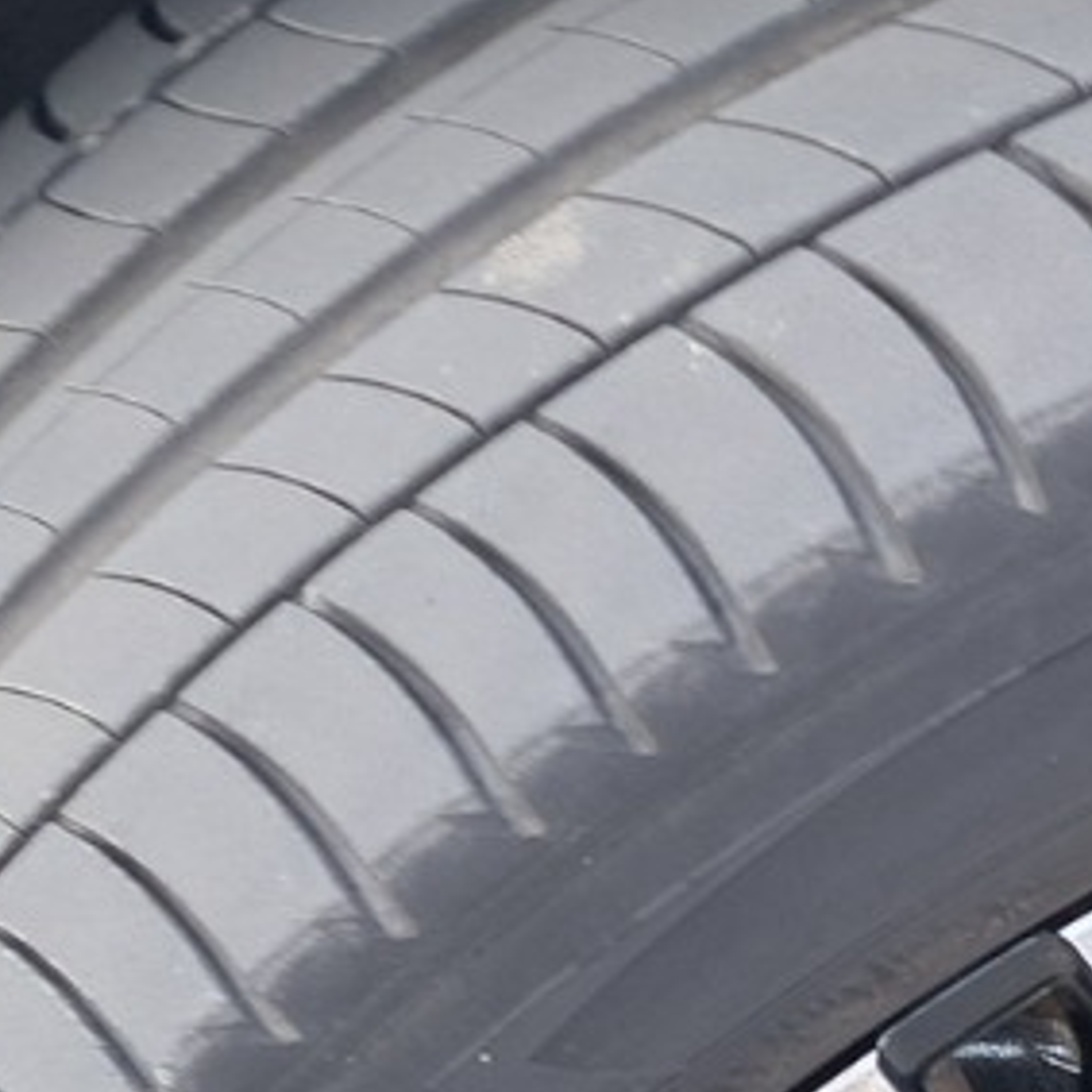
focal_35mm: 108
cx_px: 996
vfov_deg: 15.6
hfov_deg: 15.9
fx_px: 3855
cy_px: 1246
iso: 50
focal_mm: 4
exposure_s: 1/50
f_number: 1.8
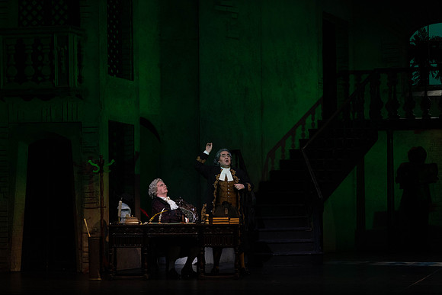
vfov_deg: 11.8
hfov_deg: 17.6
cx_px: 221
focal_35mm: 116
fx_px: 1424
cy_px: 148
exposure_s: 1/250
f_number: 9
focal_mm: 116
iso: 3200
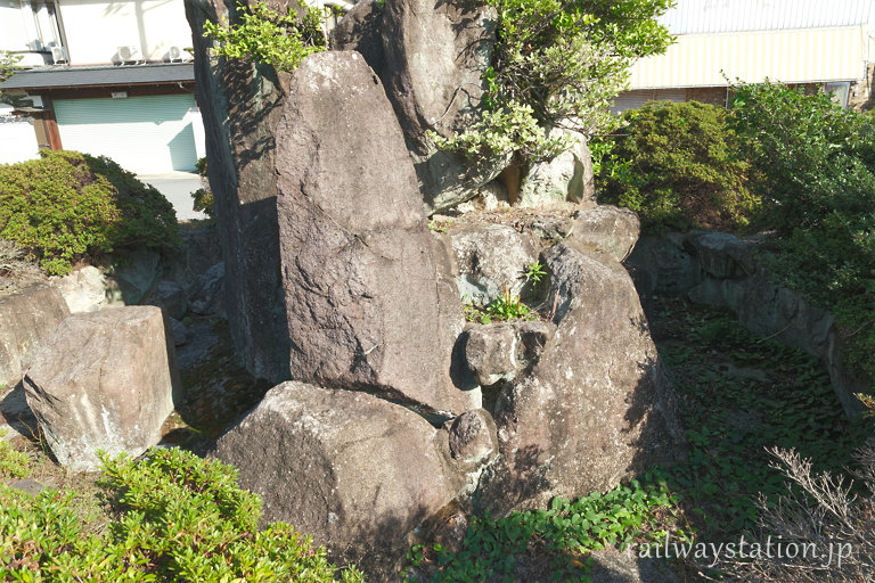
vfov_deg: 51.3
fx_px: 608
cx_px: 438
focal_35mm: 25
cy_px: 292
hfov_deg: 71.5
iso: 125
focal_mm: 16.5
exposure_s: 1/75
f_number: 9
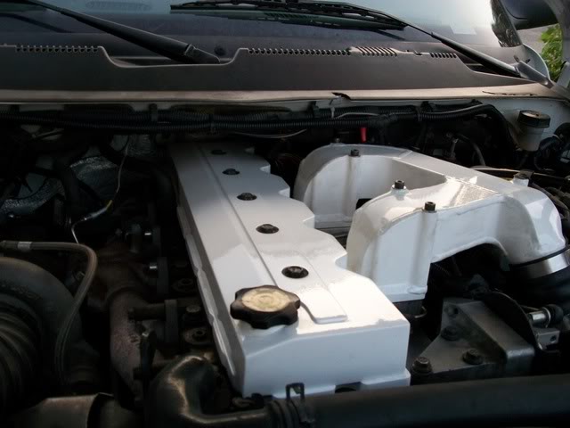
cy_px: 214
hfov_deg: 56.8
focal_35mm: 32
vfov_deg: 44.2
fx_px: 527
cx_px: 285
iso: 80
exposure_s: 1/60
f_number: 2.9
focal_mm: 5.7
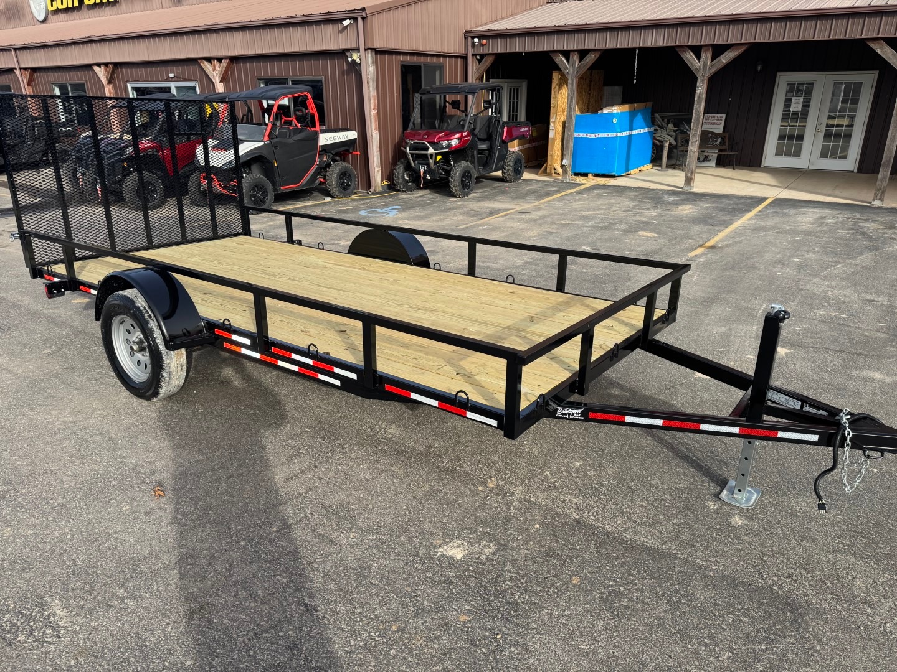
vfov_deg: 56.8
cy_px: 336
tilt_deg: -21.5
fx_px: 622
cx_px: 448
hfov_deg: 71.6
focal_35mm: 24
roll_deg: +0.7
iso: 80
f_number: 1.78
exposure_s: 1/1869
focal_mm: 6.76
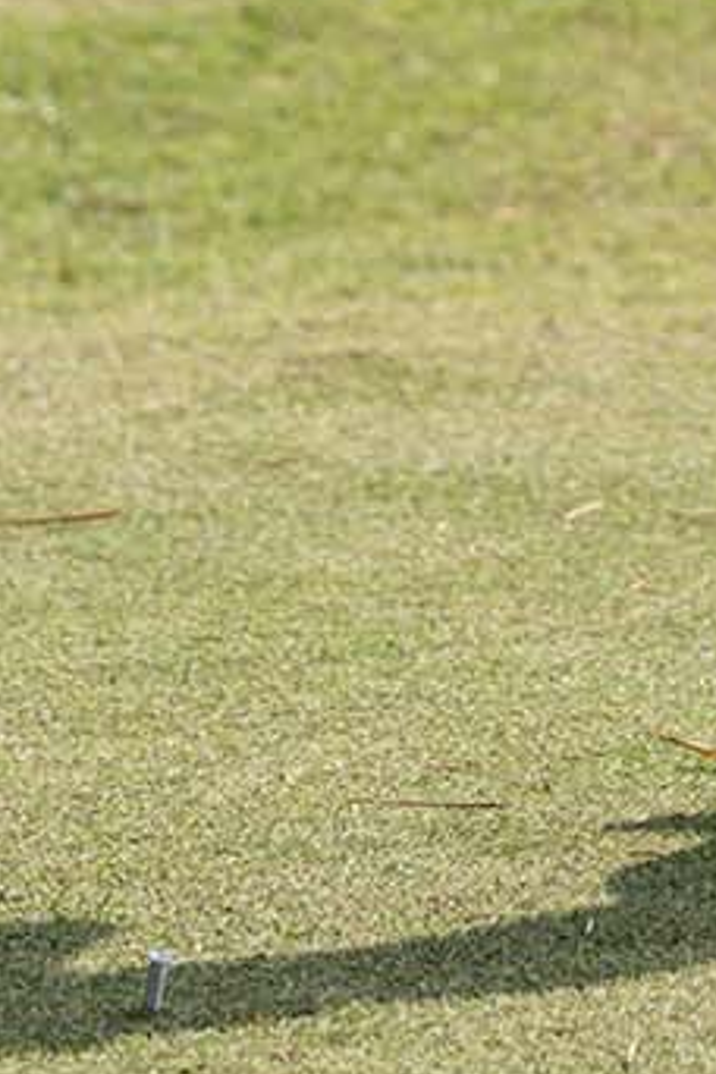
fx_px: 15094
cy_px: -647
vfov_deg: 4.1
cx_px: 1002
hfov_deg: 2.7
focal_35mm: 506
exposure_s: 1/2500
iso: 360
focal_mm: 120
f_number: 4
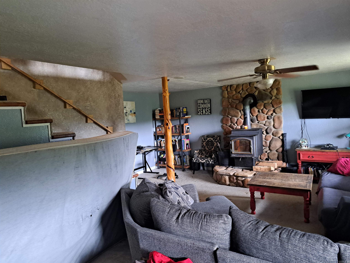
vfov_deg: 56.8
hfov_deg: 71.6
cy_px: 132
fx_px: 243
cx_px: 175
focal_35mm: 24
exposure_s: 1/40
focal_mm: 5.23
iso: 500
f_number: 1.8
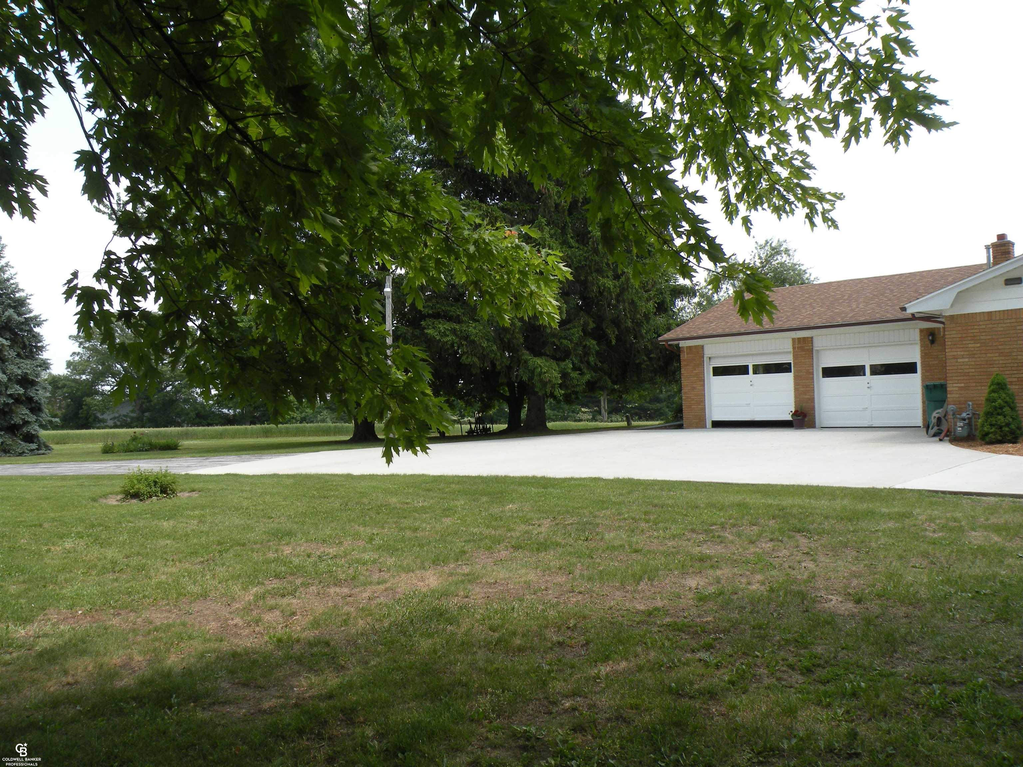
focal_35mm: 27
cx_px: 512
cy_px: 384
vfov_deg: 51.4
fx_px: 798
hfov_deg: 65.3
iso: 64
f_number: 5
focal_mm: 4.7
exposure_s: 1/180
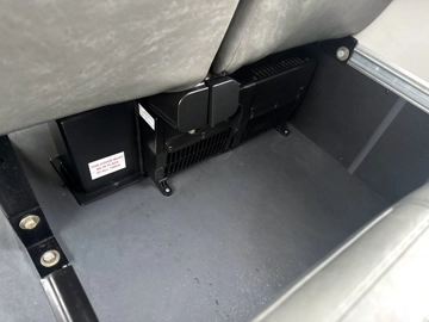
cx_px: 214
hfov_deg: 71.6
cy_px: 161
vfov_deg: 56.8
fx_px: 297
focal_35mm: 24
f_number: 1.78
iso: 1000
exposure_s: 1/32
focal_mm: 6.76
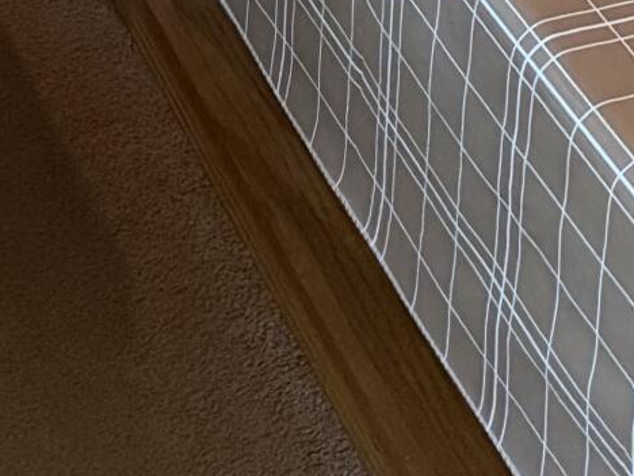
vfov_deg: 8.0
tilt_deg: -15.5
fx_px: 2821
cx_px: 164
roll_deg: -2.7
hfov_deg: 12.8
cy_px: -1032
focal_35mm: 154
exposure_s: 1/40
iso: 800
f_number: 1.78
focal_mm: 6.76
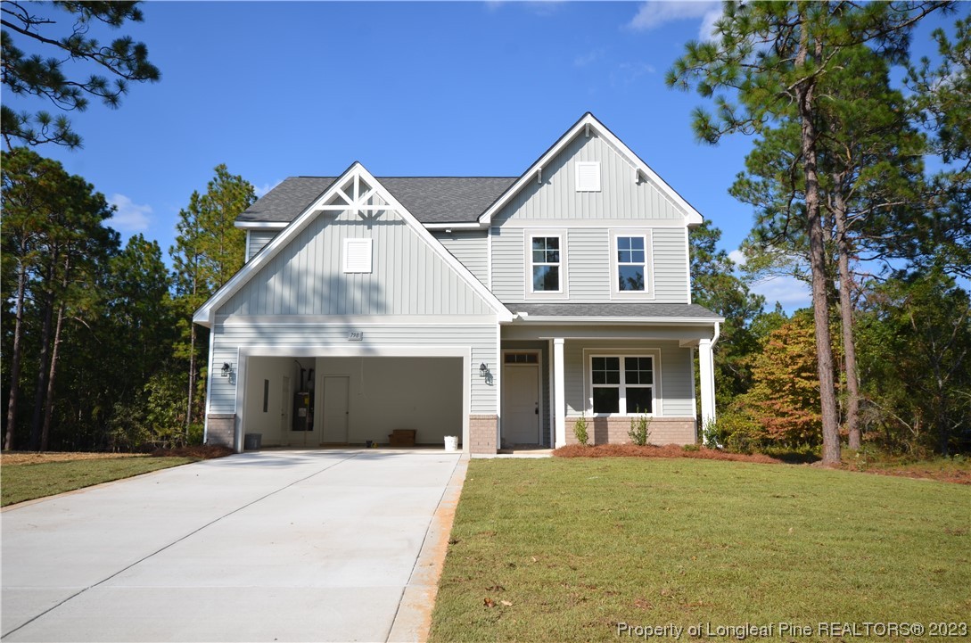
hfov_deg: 67.5
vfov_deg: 47.7
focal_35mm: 27
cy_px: 322
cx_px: 486
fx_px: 727
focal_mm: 18
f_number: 8
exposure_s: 1/250
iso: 110
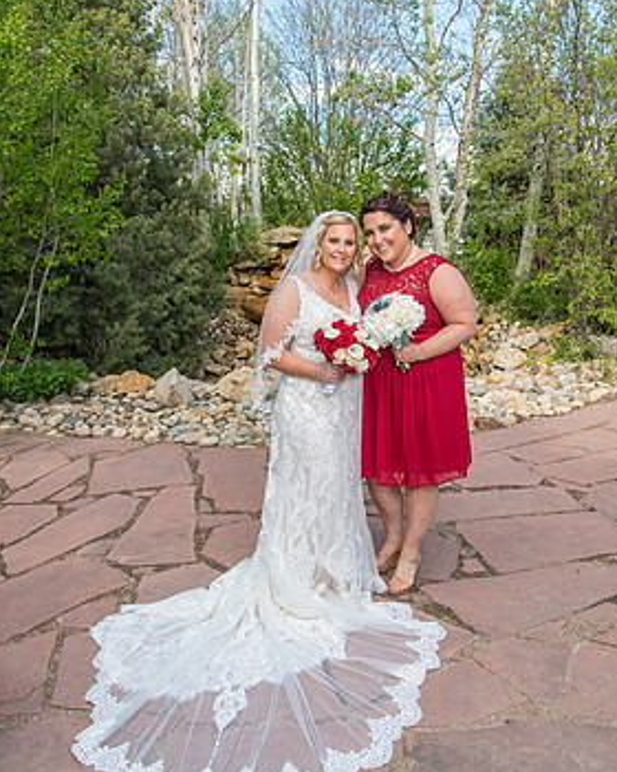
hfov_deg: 49.9
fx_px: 662
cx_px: 328
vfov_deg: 60.4
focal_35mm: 29
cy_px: 360
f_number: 5
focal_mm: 24
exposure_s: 1/250
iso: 100
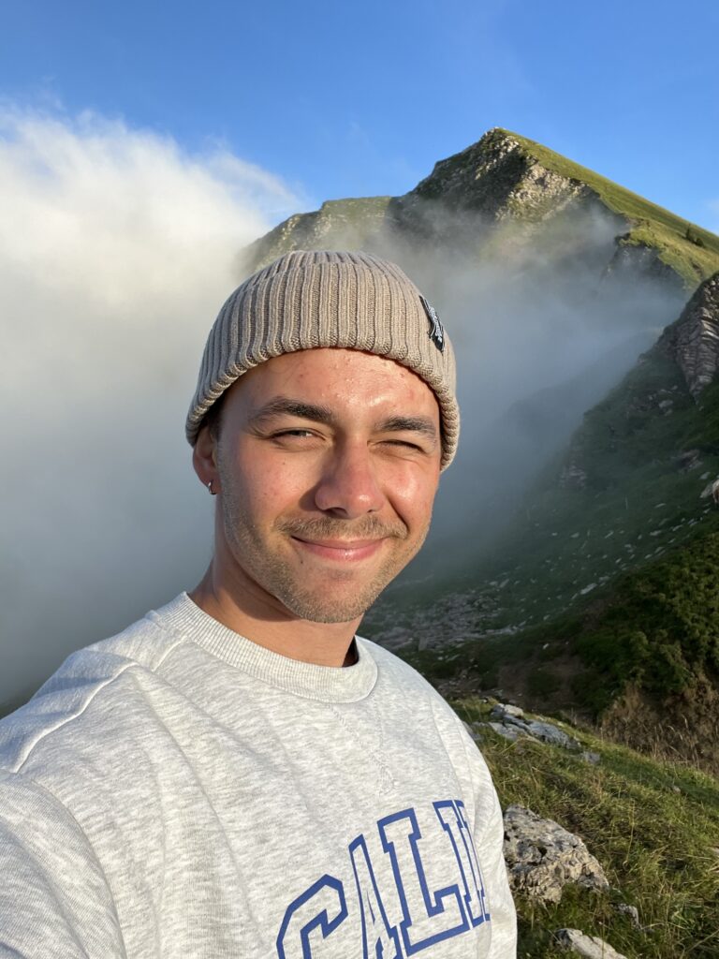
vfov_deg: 60.0
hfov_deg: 46.8
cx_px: 360
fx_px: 831
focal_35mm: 30
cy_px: 480
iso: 32
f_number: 2.2
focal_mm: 2.71
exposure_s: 1/410
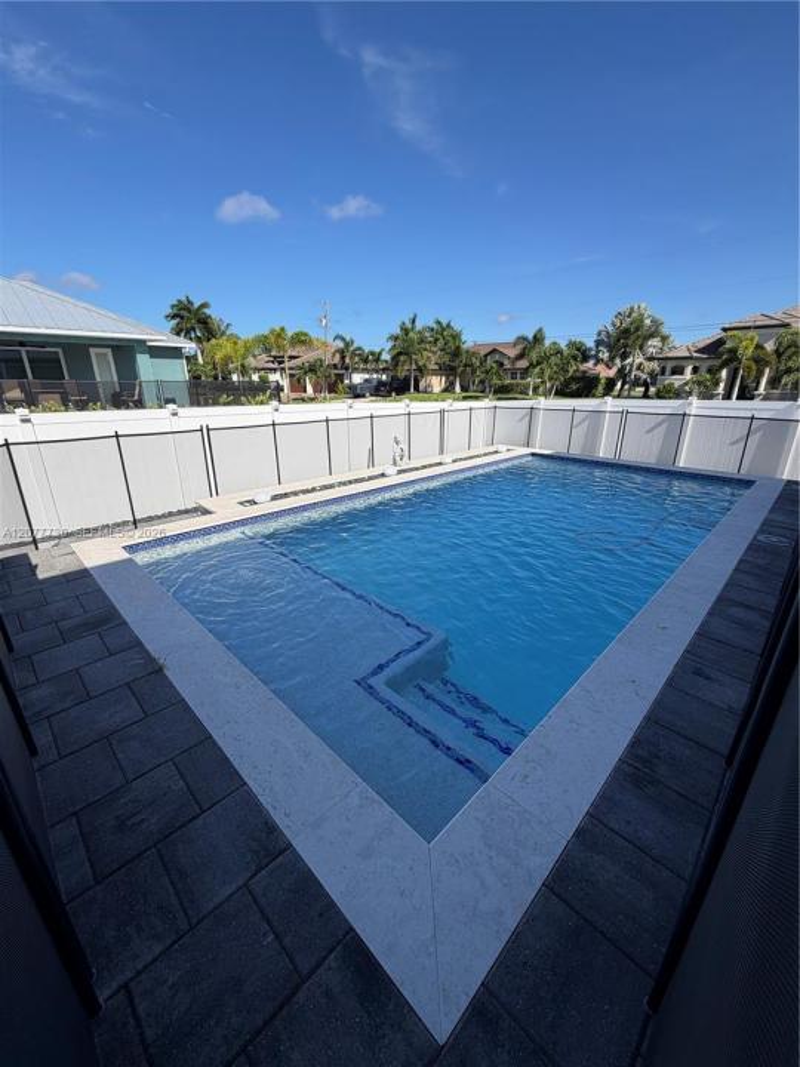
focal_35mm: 14
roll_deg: +0.0
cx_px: 400
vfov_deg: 102.1
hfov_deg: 85.7
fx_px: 431
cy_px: 534
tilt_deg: -20.0
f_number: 2.2
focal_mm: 2.22
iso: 20
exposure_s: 1/770
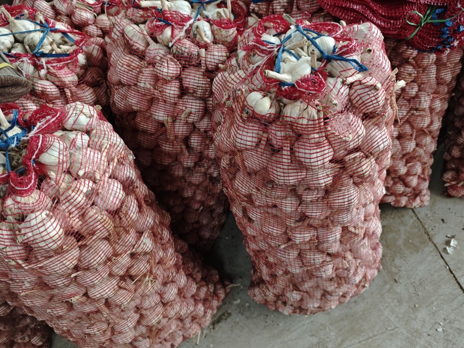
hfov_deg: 71.6
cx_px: 232
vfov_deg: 56.8
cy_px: 174
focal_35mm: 24
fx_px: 322
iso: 500
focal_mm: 5.84
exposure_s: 1/50
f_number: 1.6
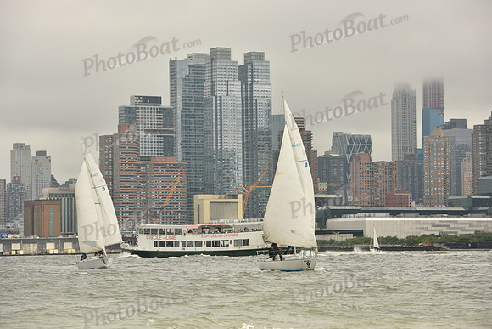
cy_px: 164
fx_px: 1845
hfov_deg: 15.2
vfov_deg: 10.2
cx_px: 246
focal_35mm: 135
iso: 320
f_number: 9
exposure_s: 1/1250
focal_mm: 135
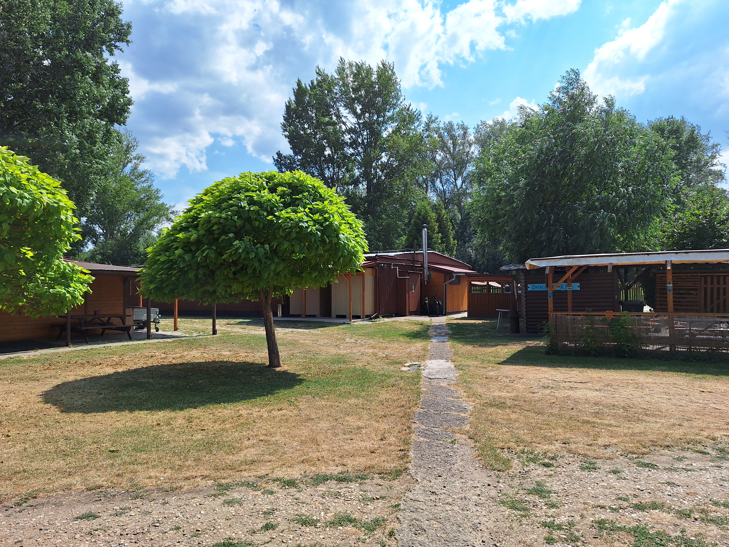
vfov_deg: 58.9
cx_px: 364
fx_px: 484
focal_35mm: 23
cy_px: 274
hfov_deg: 73.9
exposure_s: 1/4367
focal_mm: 5.54
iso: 40
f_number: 1.8
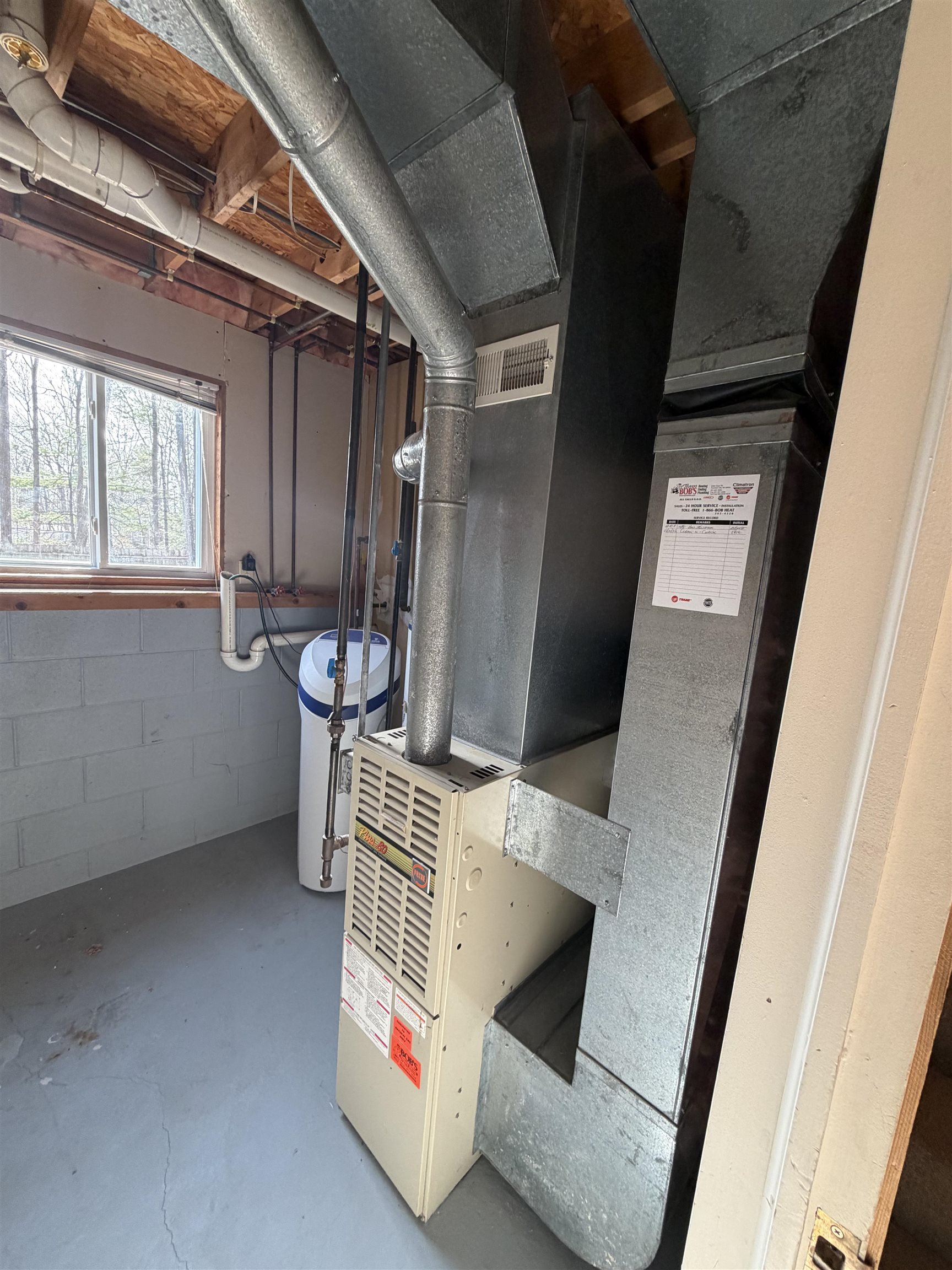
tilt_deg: -8.8
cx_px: 476
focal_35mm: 14
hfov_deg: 85.7
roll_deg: -4.5
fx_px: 513
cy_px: 635
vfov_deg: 102.1
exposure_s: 1/60
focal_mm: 2.22
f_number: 2.2
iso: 160
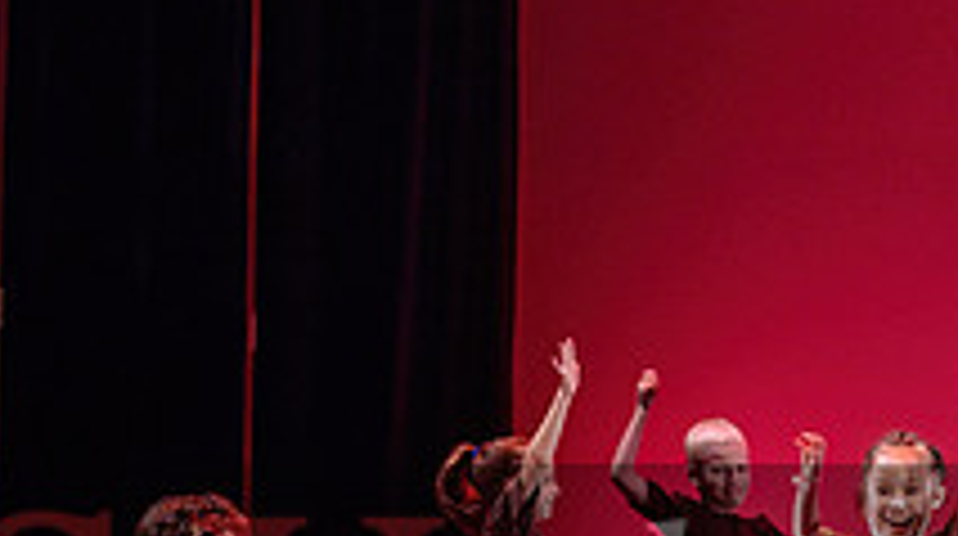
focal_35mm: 261
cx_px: 1185
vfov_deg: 4.6
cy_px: 483
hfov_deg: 8.2
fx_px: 6619
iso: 1600
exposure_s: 1/320
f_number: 2.8
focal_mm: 86
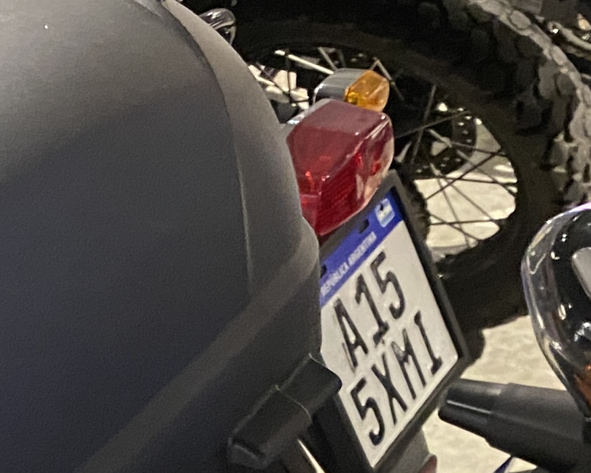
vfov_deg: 12.5
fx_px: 2046
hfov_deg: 16.3
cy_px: 725
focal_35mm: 117
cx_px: 93
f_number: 1.8
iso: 500
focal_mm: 4.25
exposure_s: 1/33
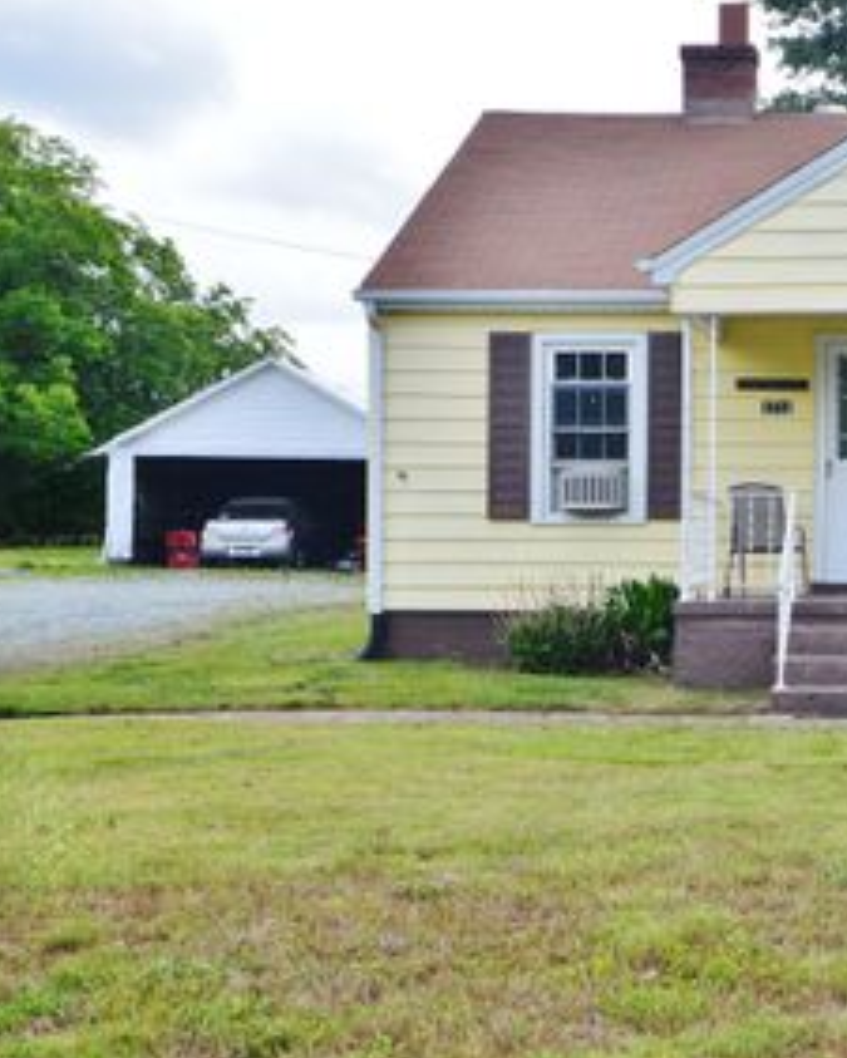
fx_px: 1879
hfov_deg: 23.9
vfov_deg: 31.4
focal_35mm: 60
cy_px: 546
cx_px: 911
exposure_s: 1/320
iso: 400
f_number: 10
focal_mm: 24
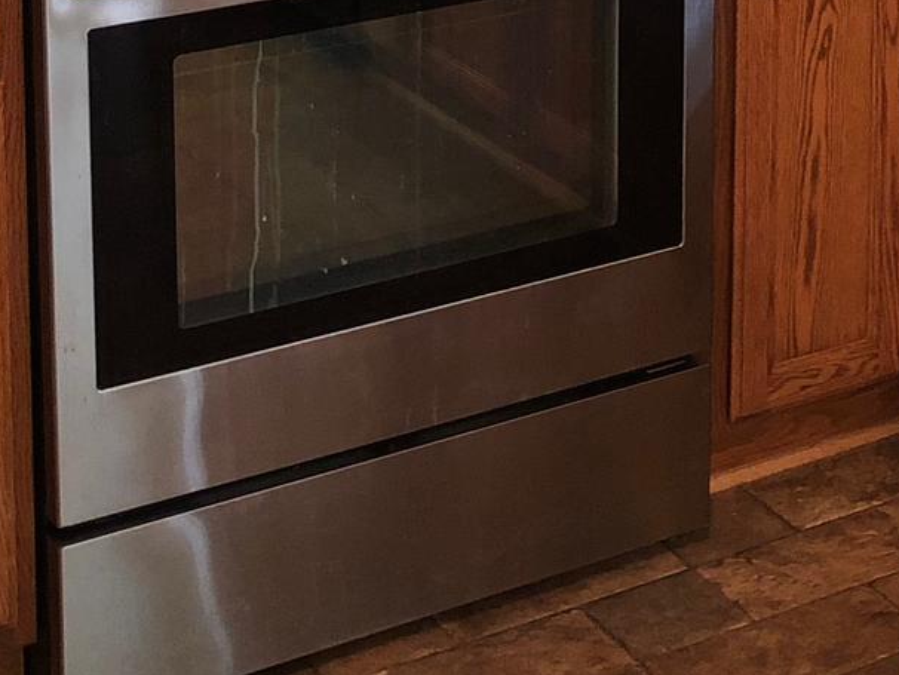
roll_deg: -2.4
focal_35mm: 98
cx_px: 755
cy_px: -363
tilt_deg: -9.5
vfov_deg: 14.1
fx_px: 2546
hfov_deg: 19.8
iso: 100
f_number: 1.8
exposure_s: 1/12
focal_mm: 3.99
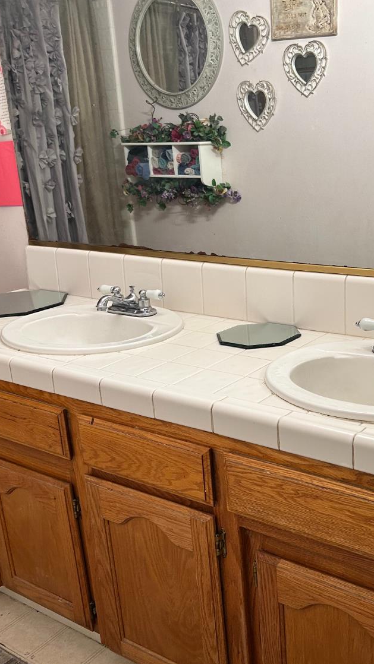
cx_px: 304
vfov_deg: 52.8
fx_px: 670
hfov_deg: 30.4
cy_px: 332
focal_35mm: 38
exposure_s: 1/120
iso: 125
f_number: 1.5
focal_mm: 5.7
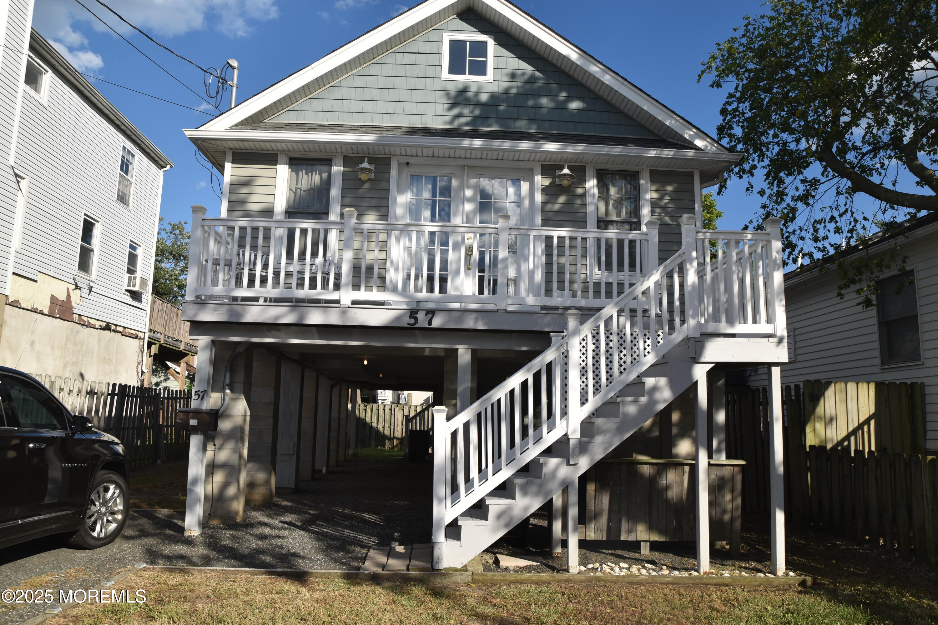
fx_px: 664
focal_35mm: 26
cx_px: 469
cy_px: 312
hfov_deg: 70.4
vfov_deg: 50.4
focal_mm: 17
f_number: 9
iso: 100
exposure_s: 1/320
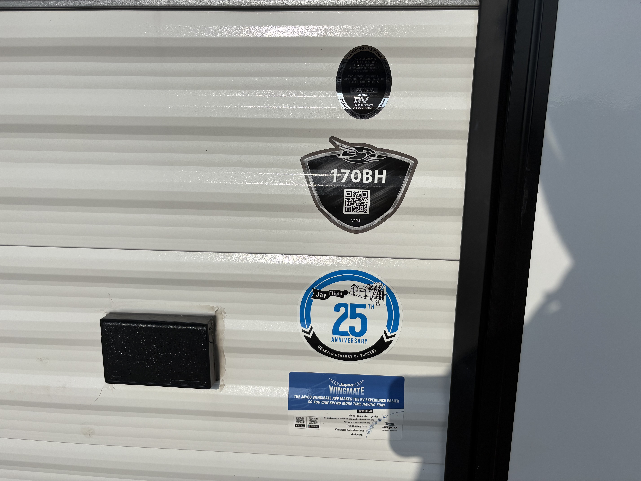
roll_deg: +1.1
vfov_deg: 53.1
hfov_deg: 67.3
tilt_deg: -11.9
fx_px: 481
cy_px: 240
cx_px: 320
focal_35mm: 26
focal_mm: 5.96
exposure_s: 1/14493
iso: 40
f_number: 1.6
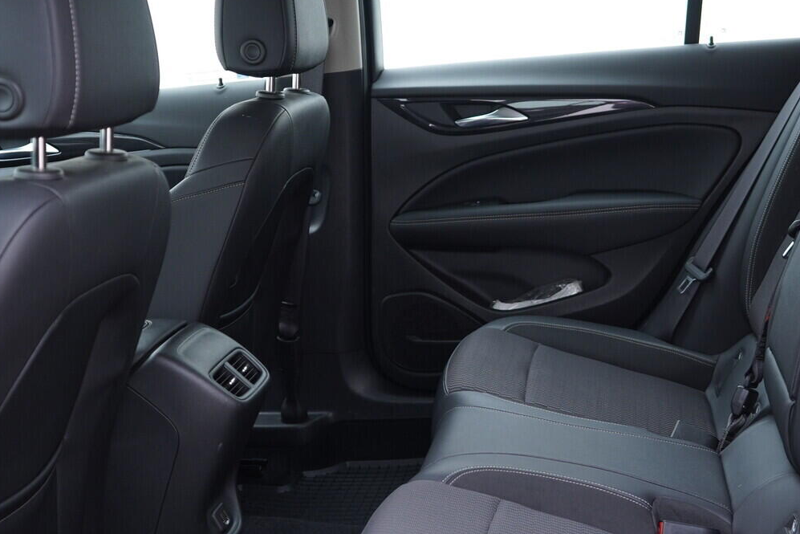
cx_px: 518
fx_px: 1156
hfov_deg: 37.9
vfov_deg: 26.0
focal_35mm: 52
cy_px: 265
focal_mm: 24
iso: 320
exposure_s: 1/40
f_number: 2.8
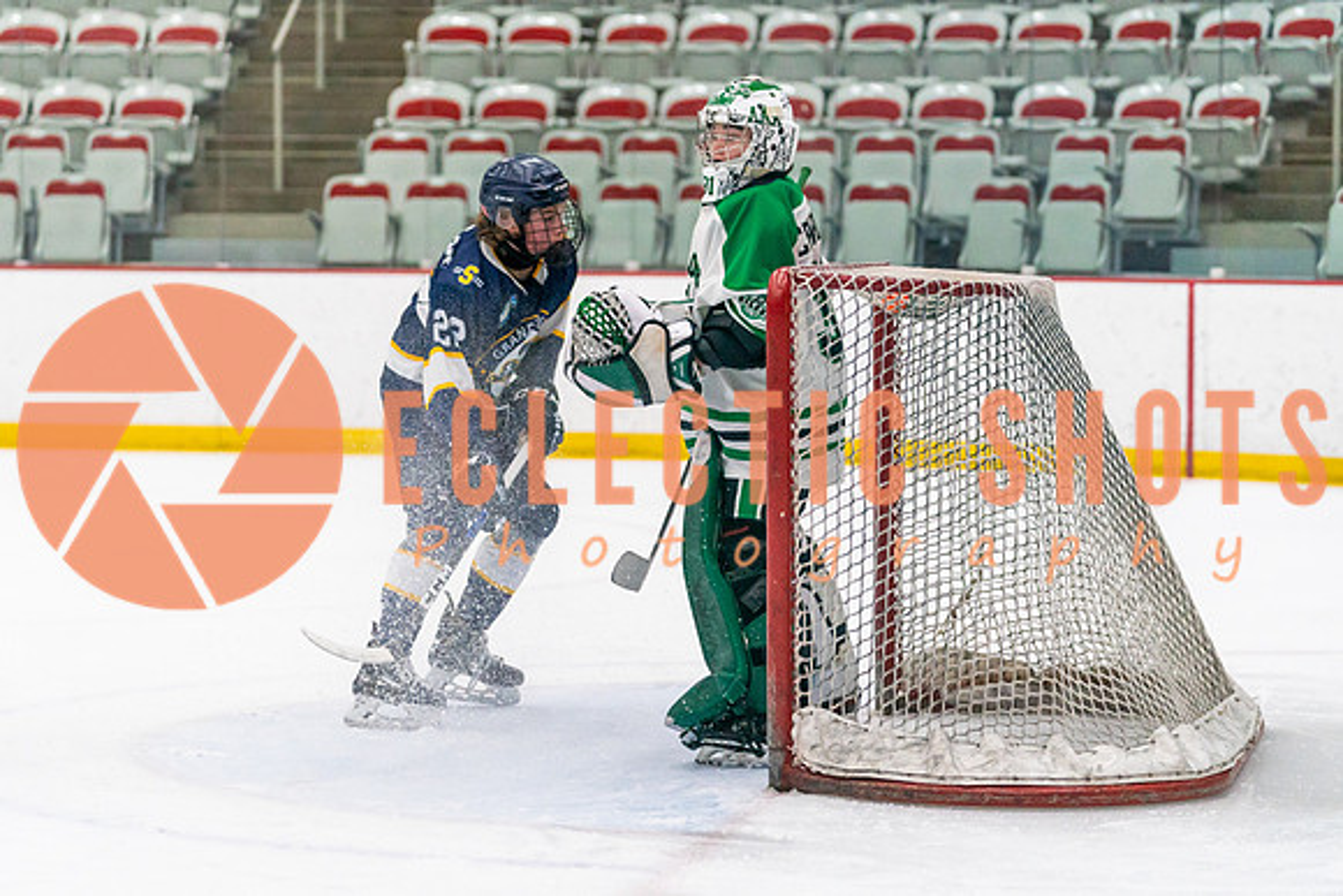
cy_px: 476
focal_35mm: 127
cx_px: 619
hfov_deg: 16.2
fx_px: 4726
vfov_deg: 10.8
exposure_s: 1/1250
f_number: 2.8
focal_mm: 100
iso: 3200
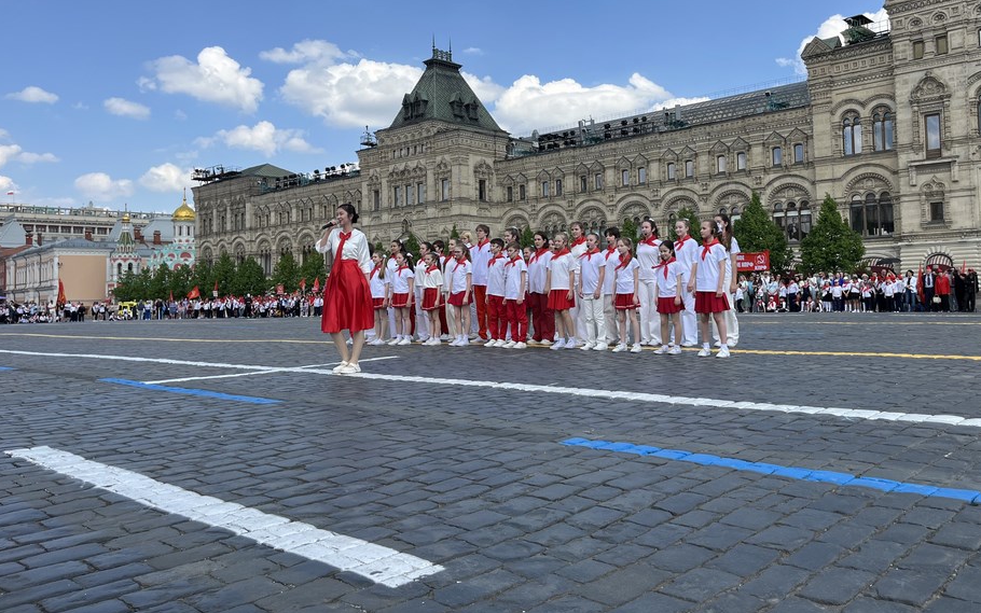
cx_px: 548
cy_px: 255
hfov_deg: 61.1
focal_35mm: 31
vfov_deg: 40.5
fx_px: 829
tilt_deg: +3.6
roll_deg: +1.5
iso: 50
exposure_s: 1/2899
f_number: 1.6
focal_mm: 5.1
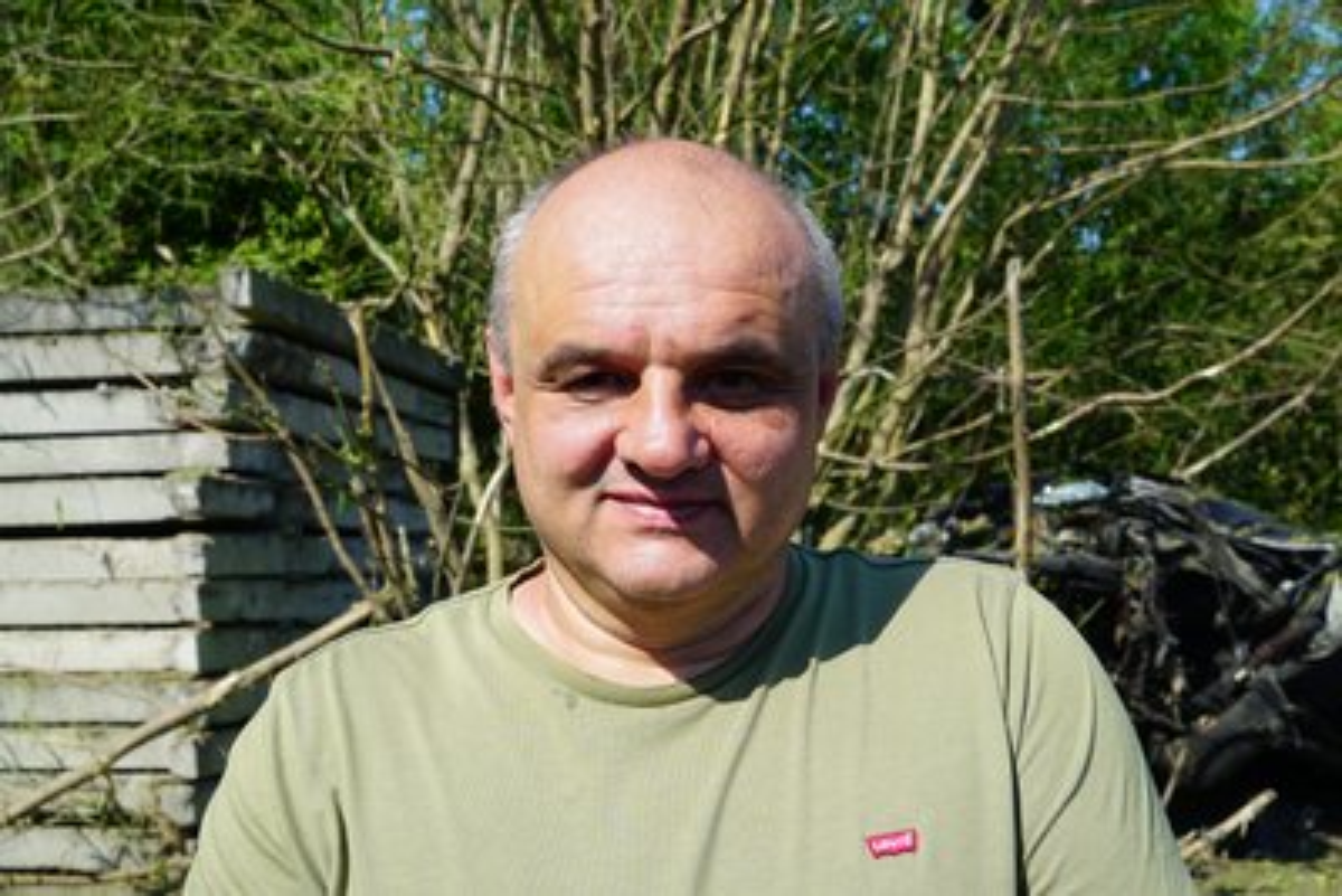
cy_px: 448
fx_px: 1790
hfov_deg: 41.1
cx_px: 671
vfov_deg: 28.1
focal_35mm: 48
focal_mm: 48
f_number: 13
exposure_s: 1/80
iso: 100
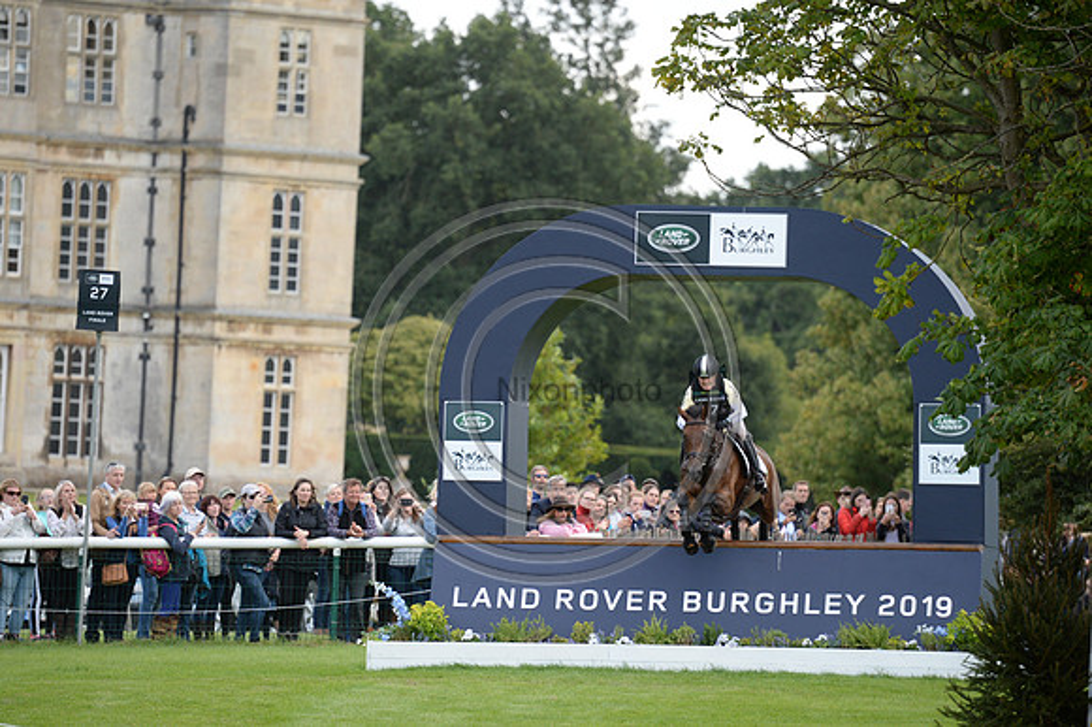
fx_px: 11217
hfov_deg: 5.6
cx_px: 546
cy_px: 364
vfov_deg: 3.7
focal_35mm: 370
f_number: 5.6
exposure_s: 1/800
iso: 1000
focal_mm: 370
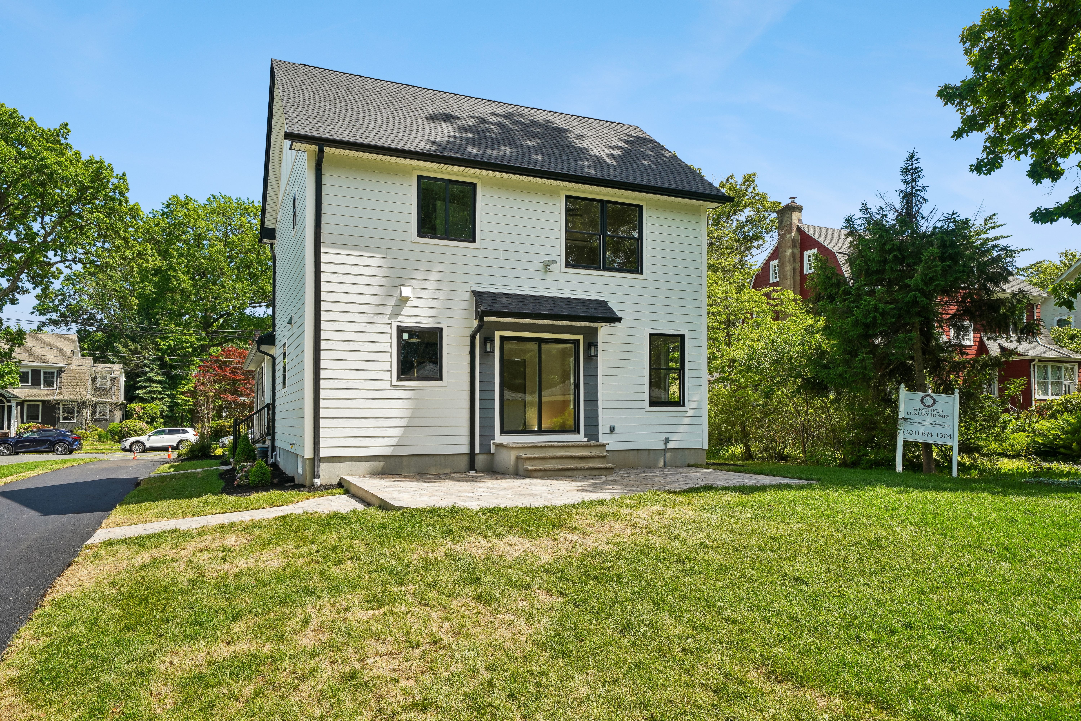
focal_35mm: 24
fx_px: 721
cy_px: 360
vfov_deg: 53.1
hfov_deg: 73.7
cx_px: 540
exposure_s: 1/100
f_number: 11
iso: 100
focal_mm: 24
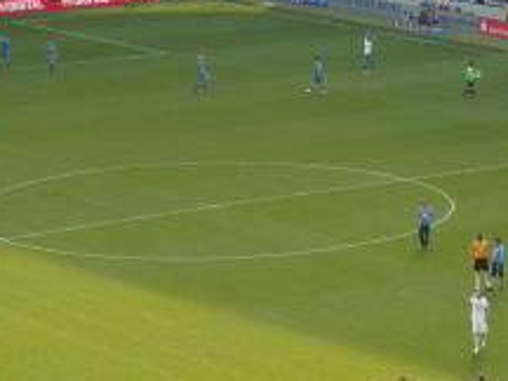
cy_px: 410
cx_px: 484
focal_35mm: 194
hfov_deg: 10.1
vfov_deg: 7.6
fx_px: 2847
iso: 64
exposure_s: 1/100
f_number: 4.1
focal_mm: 13.73
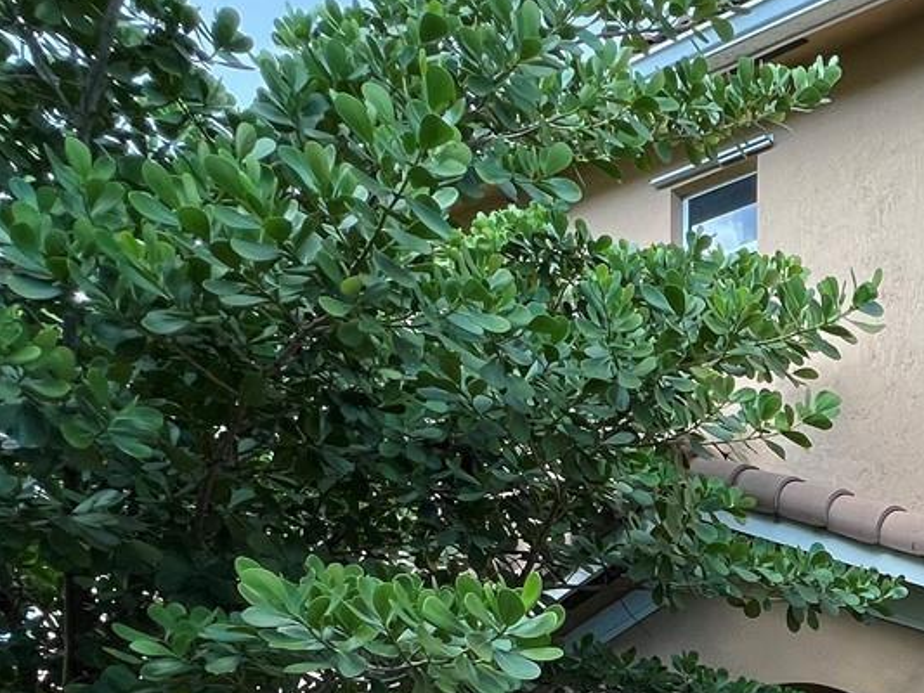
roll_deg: +0.9
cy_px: 863
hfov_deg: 36.8
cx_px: 1106
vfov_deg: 30.4
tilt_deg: +0.7
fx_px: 1041
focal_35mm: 39
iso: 32
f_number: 1.8
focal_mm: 1.57
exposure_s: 1/222
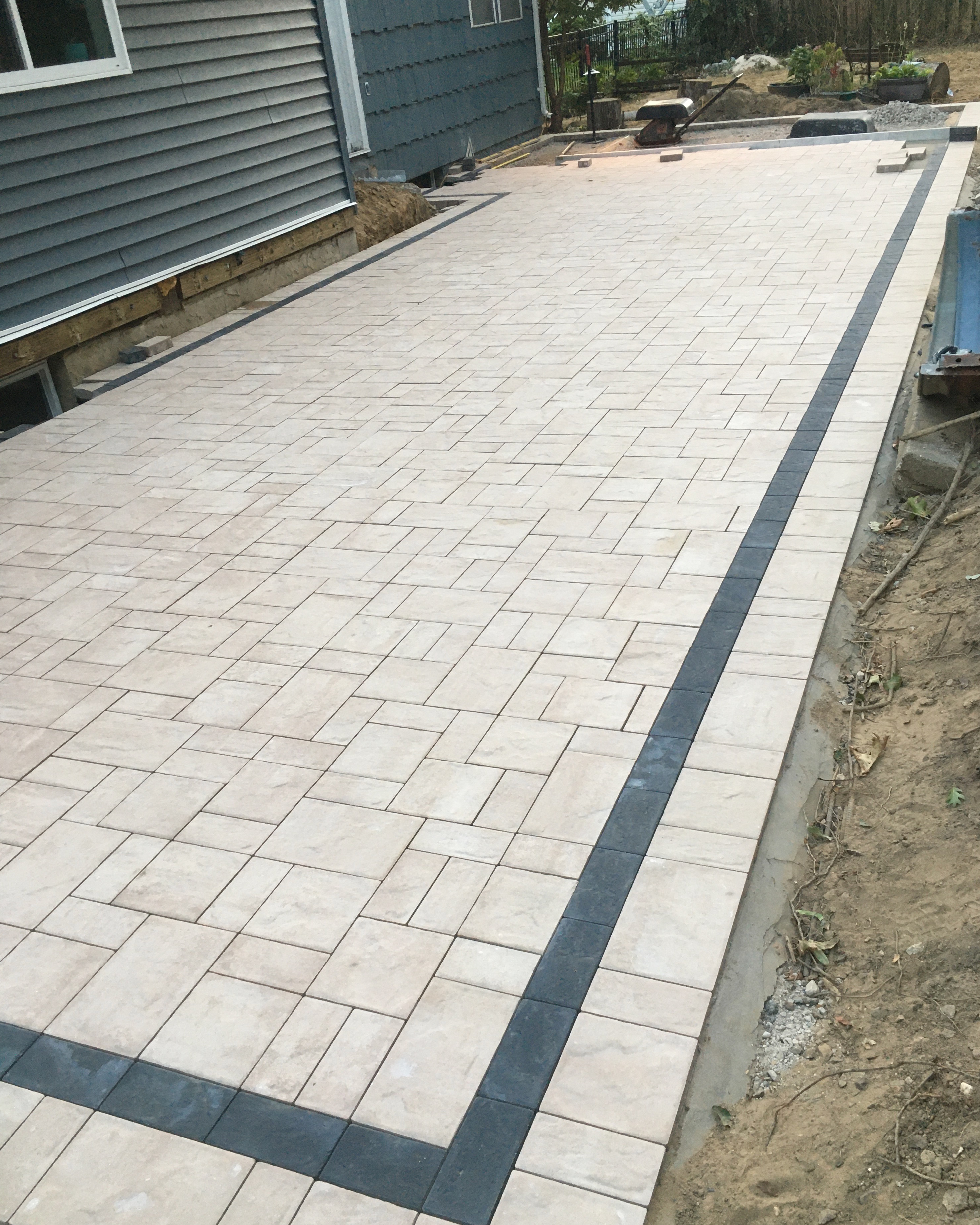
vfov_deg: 57.2
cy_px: 642
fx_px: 1124
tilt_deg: -27.9
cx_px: 502
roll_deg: +7.0
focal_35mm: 31
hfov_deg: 47.1
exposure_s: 1/30
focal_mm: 4.15
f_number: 2.2
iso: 80
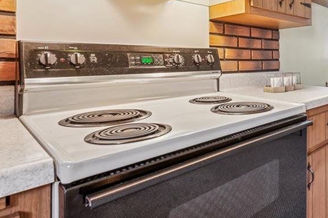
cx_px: 282
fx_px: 246
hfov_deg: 59.4
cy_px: 65
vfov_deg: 46.8
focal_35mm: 27
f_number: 11
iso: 50
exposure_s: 1/2
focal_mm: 15
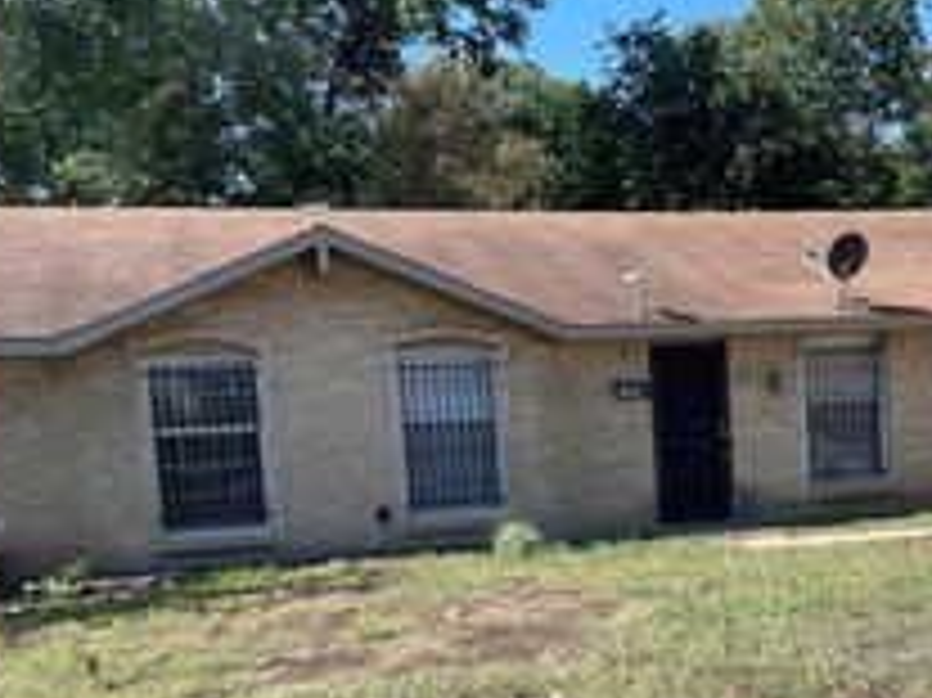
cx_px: 648
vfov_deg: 32.0
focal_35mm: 44
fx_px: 1184
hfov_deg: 42.2
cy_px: 554
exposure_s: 1/1795
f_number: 1.6
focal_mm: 4.2
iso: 32
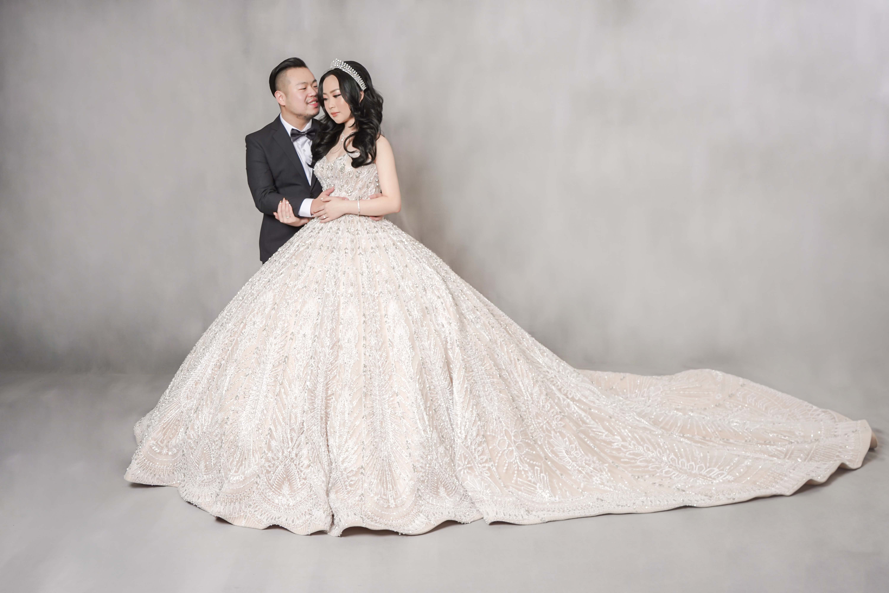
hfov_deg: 65.5
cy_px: 296
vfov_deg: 46.4
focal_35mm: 28
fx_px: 691
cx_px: 444
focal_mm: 28
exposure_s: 1/125
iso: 250
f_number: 6.3
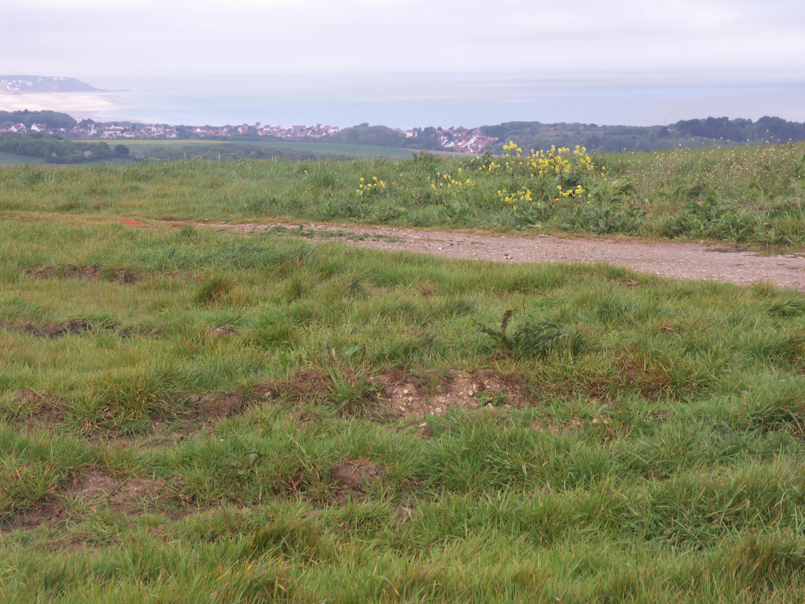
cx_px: 402
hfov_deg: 17.4
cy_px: 302
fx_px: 2628
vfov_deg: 13.1
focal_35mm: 113
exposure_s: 1/100
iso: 64
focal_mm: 27.98
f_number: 7.1
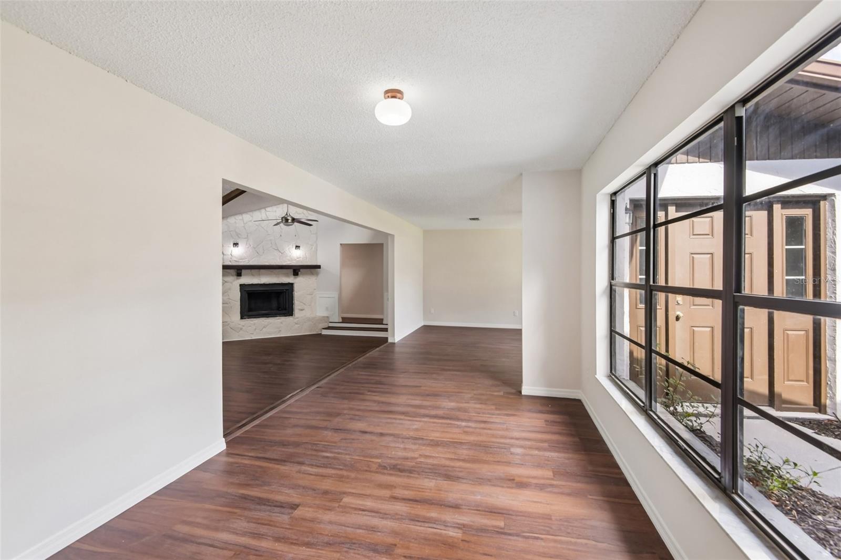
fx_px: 374
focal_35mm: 16
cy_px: 280
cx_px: 420
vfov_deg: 73.7
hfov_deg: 96.7
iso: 400
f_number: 8
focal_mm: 16
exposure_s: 1/60
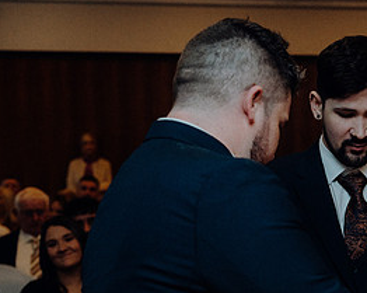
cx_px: 403
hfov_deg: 17.8
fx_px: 1128
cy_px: 253
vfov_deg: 14.7
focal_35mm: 104
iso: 2500
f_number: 3.5
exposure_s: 1/160
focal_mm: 50
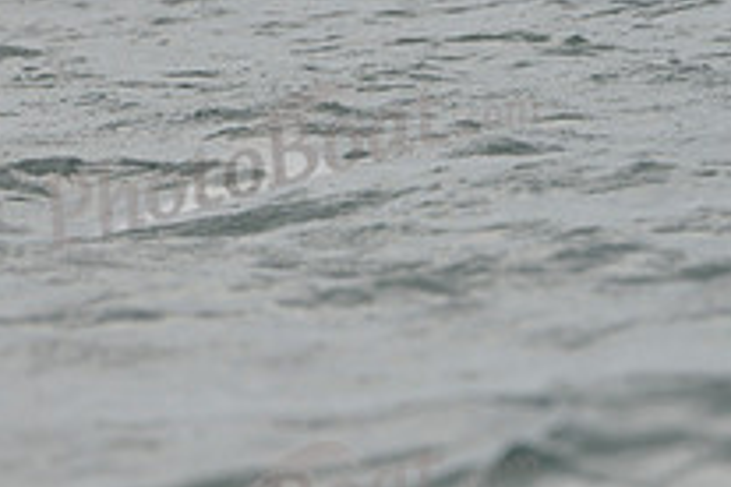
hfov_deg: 1.8
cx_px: -138
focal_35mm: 1119
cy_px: 23
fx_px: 22720
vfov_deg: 1.2
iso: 400
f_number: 7.1
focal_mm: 400
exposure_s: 1/1000
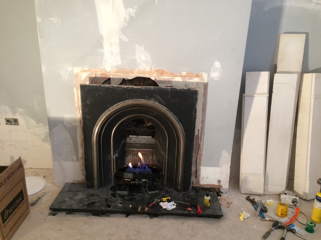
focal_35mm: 29
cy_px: 120
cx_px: 160
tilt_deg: -18.1
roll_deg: -1.9
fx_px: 269
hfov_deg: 61.7
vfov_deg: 48.2
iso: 125
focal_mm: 4.15
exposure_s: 1/33
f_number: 2.2
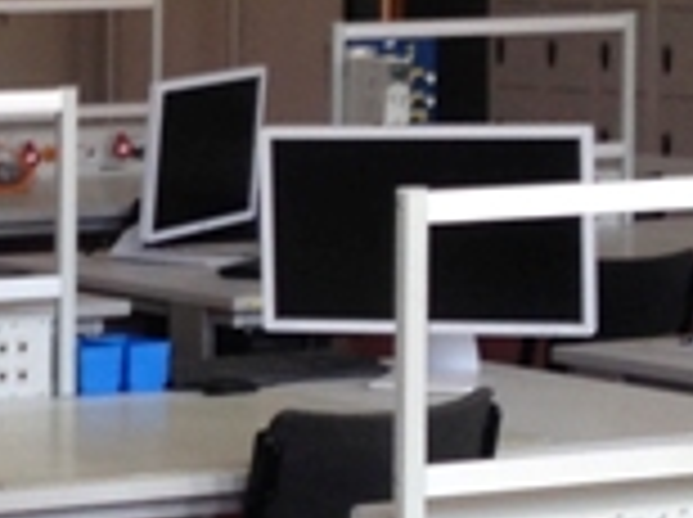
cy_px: 399
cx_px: -394
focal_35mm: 201
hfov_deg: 9.5
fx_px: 4018
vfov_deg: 7.4
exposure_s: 1/24
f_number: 2.4
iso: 50
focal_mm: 4.12
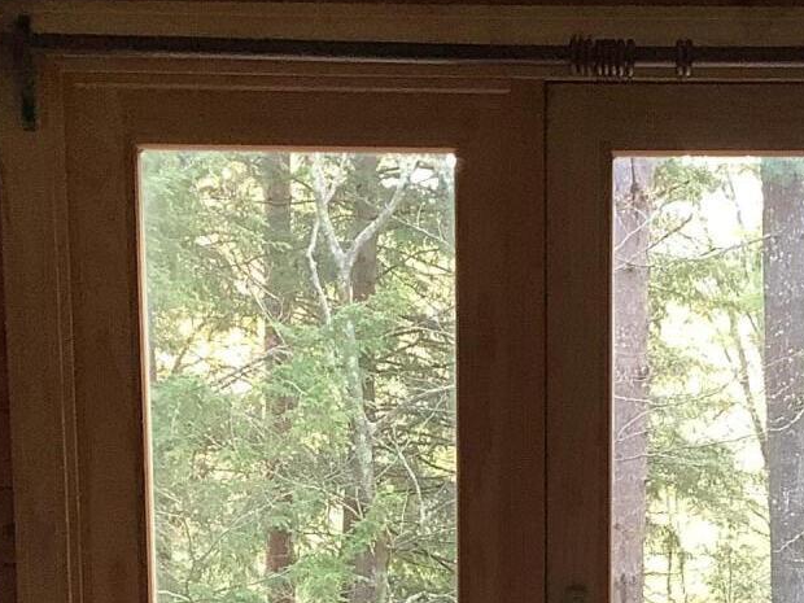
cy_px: 788
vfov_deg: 14.2
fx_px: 2323
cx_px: 594
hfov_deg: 19.5
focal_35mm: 100
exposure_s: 1/60
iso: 80
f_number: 2.4
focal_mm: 3.3
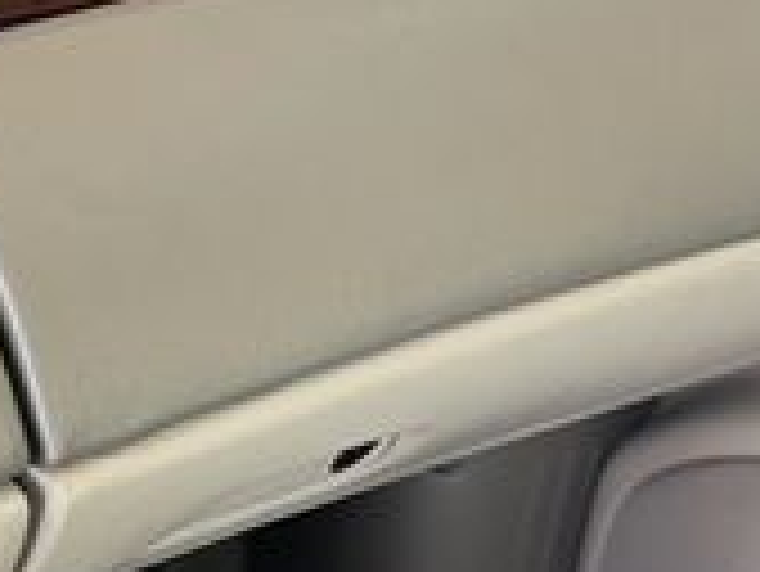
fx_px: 1999
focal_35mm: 91
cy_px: 558
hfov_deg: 19.5
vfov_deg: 16.0
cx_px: -283
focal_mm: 6.76
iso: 200
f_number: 1.78
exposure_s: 1/64
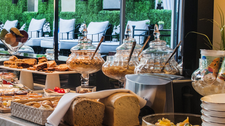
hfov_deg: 26.4
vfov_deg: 15.3
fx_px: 471
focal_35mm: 79
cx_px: 47
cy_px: 53
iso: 500
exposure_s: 1/20
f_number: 11
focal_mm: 28
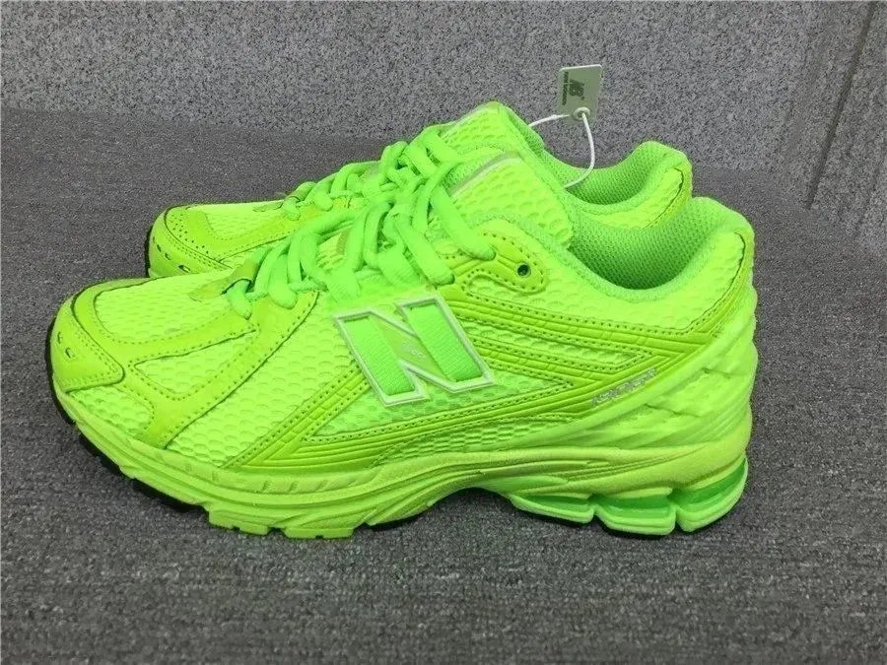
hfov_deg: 58.4
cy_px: 332
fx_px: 794
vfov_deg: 45.4
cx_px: 444
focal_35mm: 31
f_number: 2.4
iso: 25
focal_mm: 3.3
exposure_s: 1/543
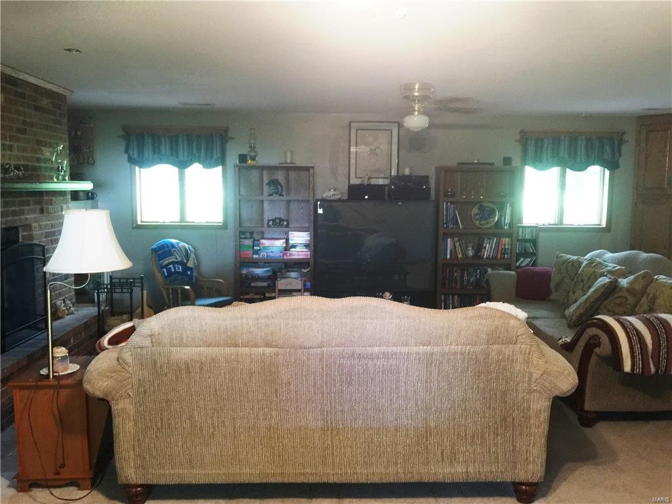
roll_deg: -1.1
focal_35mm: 29
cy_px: 252
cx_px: 336
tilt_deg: -5.8
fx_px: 563
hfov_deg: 61.7
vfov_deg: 48.2
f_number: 2.2
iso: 100
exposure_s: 1/10
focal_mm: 4.15
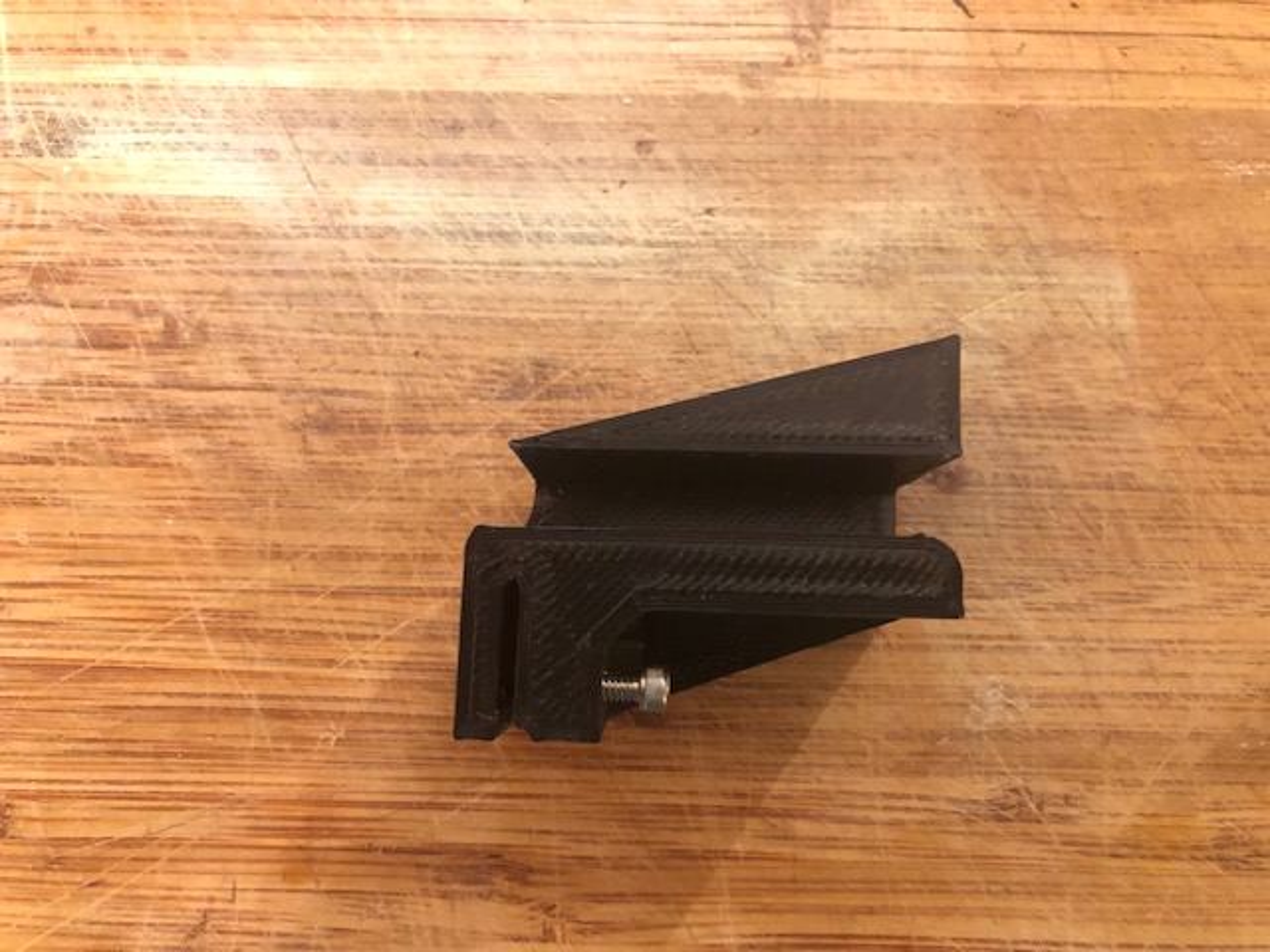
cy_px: 476
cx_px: 635
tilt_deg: -82.4
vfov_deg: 49.7
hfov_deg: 63.4
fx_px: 1027
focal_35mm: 28
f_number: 1.8
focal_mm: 3.99
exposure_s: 1/4
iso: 160
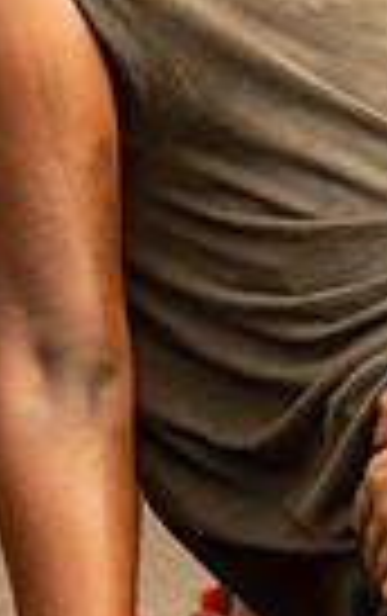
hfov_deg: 3.1
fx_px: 7099
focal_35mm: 422
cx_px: -250
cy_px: 7
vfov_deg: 5.0
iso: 250
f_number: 5.6
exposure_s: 1/160
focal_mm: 70
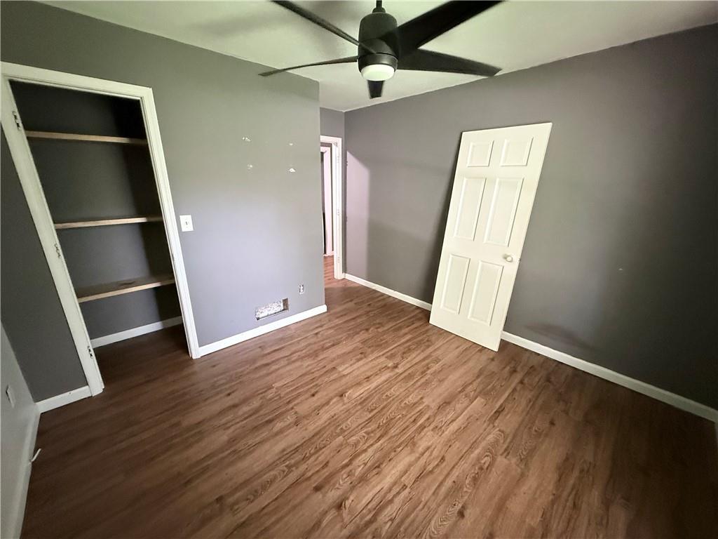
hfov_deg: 102.1
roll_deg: -0.5
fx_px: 290
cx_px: 359
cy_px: 270
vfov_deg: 85.7
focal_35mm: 14
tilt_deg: -16.4
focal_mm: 2.22
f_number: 2.2
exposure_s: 1/60
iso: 1000
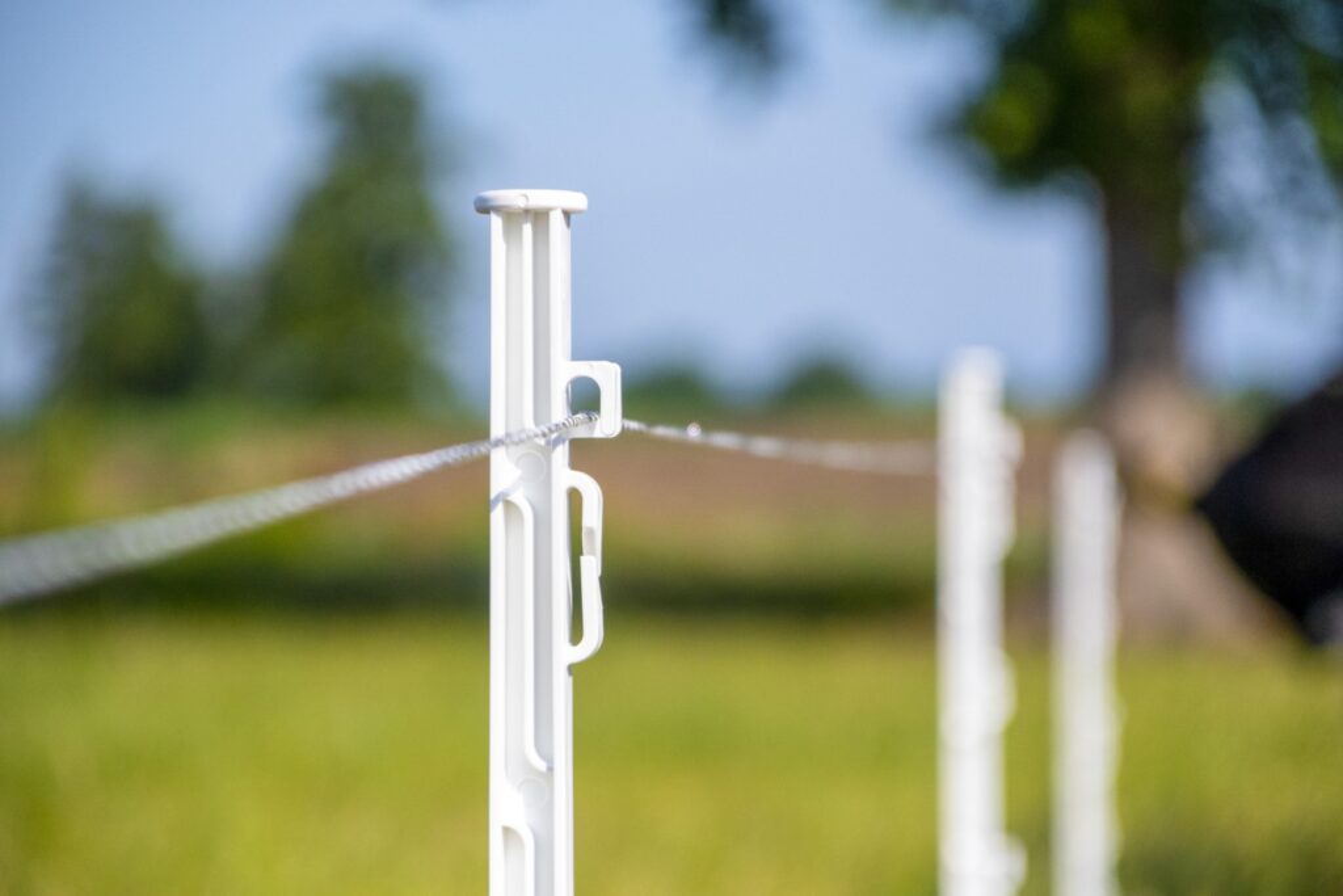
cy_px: 448
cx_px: 672
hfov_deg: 10.2
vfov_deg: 6.8
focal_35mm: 202
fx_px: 7555
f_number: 6
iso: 1250
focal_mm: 135
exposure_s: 1/8000
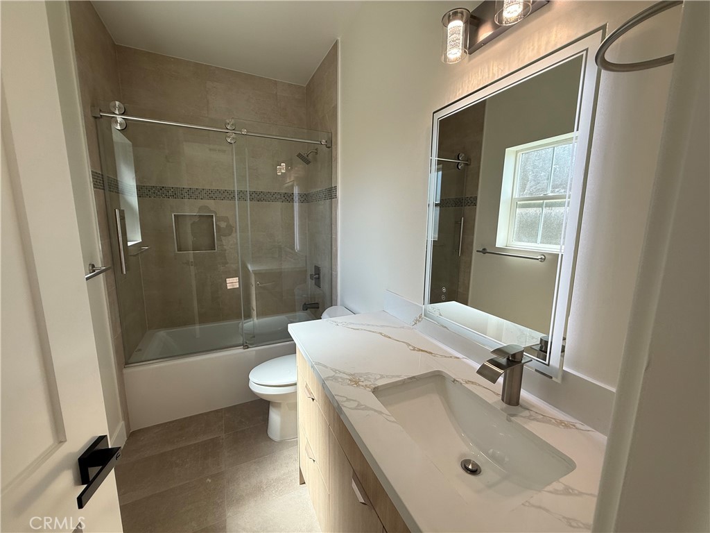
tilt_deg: -8.6
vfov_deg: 85.7
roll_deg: -0.6
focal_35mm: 14
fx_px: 287
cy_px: 266
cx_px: 355
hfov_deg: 102.1
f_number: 2.2
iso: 50
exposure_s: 1/166
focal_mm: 2.22
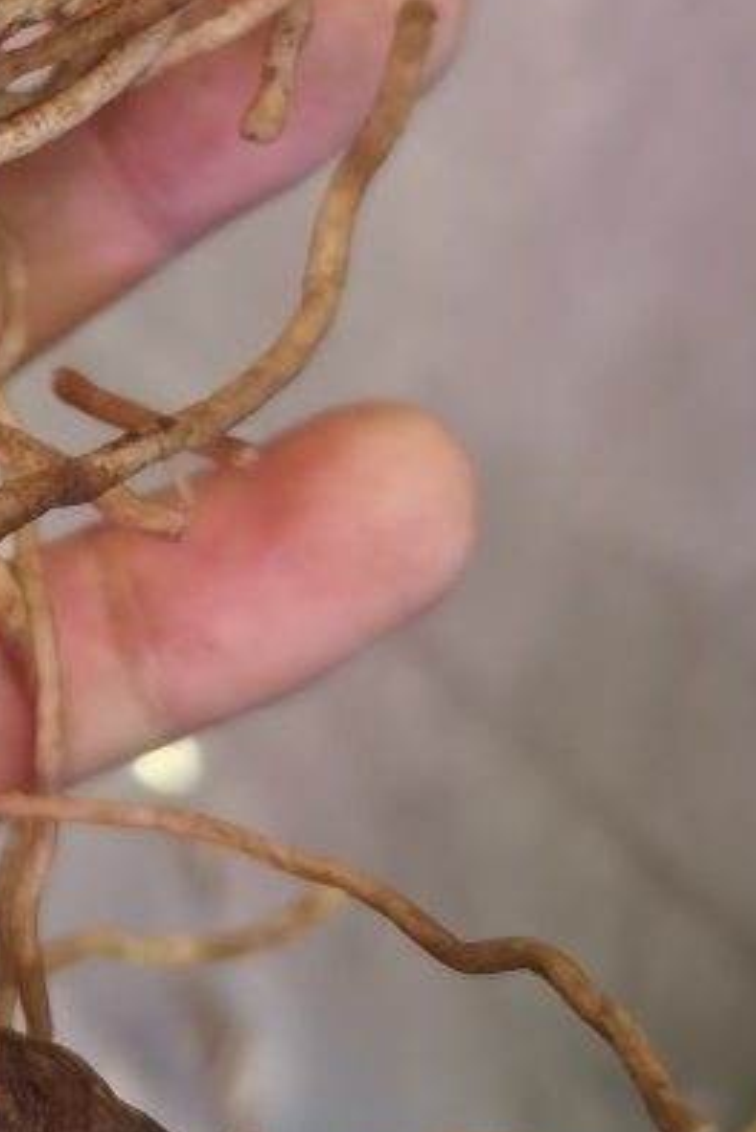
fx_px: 2392
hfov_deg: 16.9
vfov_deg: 26.1
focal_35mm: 76
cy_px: 217
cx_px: -224
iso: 320
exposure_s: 1/33.3
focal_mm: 5.56
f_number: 1.6
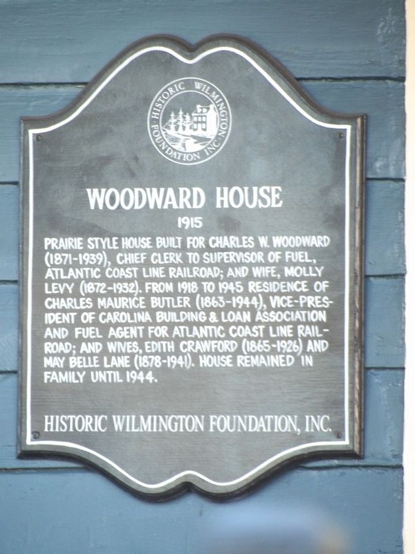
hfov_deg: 2.1
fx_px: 11493
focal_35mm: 719
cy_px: 277
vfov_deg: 2.8
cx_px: 208
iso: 404
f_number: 4.4
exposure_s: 1/50
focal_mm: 128.9
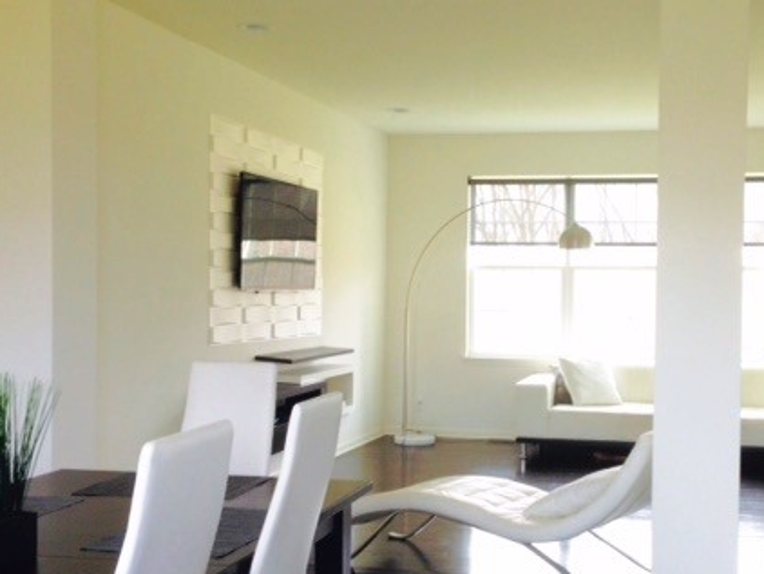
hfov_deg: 37.8
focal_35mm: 50
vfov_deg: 29.1
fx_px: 1104
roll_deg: -1.3
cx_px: 496
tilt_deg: -0.9
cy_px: 317
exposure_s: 1/30
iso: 50
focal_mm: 4.12
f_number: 2.4
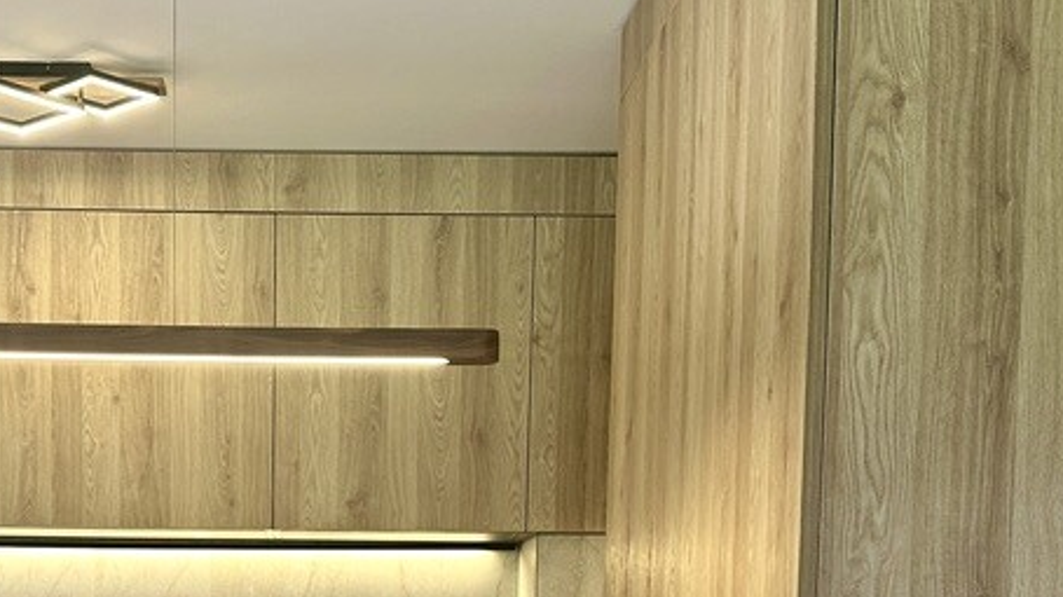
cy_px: 784
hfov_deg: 34.9
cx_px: 304
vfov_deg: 18.8
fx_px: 1662
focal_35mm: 59
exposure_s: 1/121
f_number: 1.78
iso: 125
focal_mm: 6.86
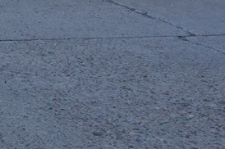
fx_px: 730
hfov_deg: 12.3
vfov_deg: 11.4
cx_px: -368
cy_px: -40
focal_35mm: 117
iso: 125
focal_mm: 7.6
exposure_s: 1/800
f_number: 2
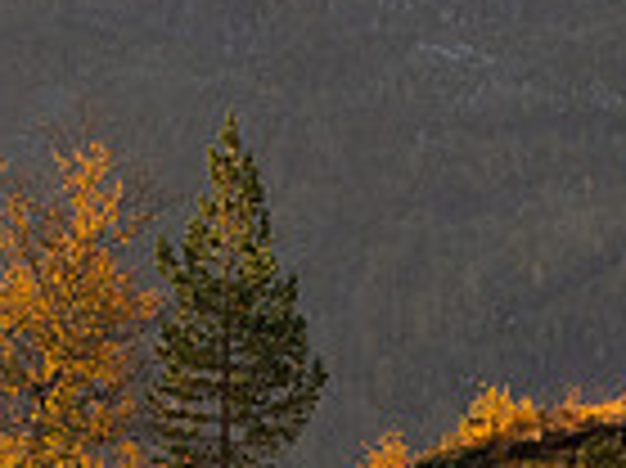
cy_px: 564
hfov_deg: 4.6
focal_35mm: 428
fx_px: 7733
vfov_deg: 3.5
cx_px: 154
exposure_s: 1/320
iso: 450
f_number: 8
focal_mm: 61
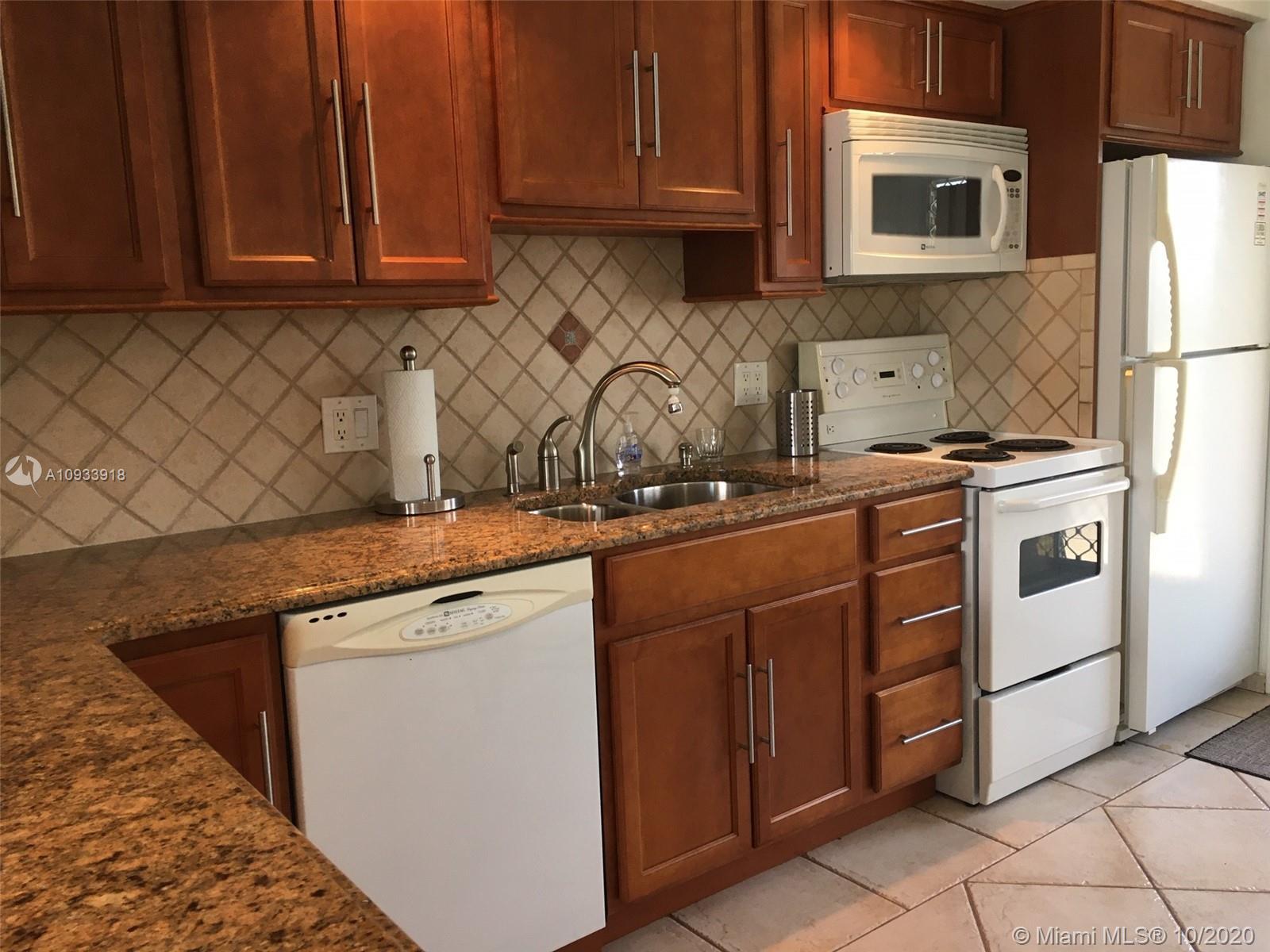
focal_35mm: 29
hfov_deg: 61.7
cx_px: 635
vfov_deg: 48.2
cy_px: 476
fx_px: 1064
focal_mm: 4.15
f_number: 2.2
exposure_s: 1/30
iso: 32
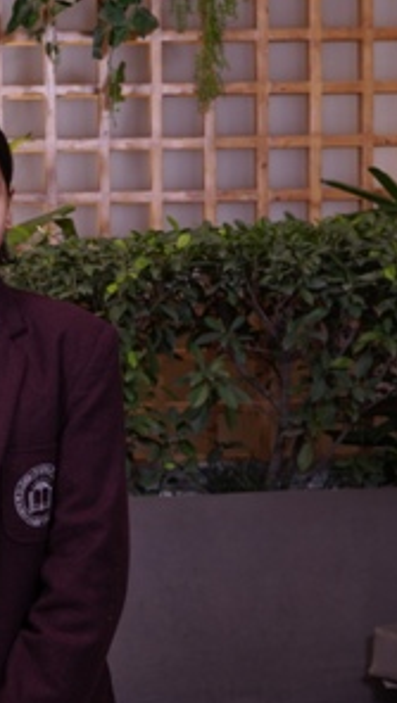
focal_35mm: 76
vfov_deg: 27.8
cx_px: -45
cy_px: 353
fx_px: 1419
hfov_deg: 15.5
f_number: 5
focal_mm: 32
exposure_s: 1/125
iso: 500
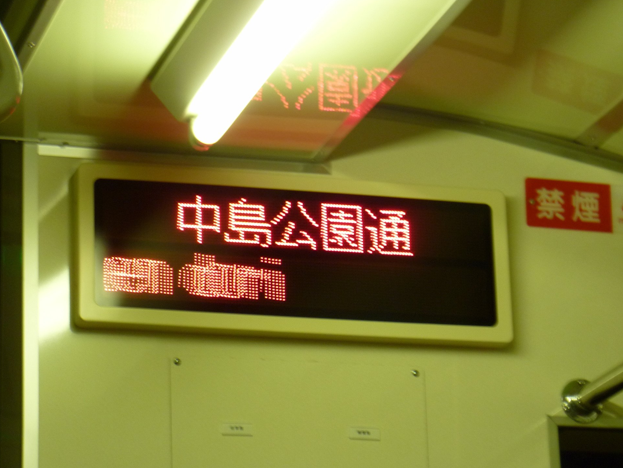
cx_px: 316
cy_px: 236
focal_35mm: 153
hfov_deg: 12.9
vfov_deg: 9.7
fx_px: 2754
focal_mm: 25.2
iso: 200
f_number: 5.9
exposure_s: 1/8
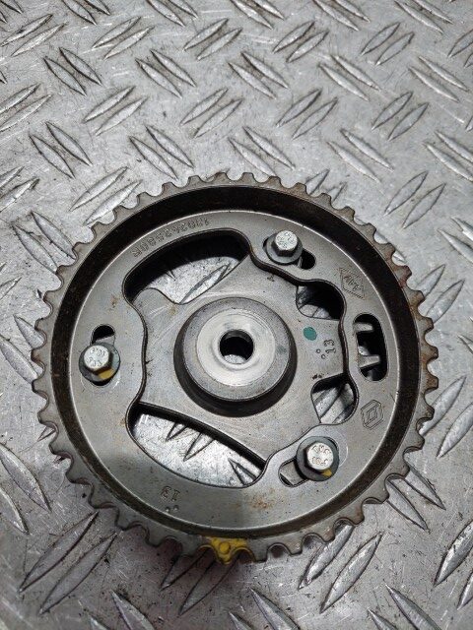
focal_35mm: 25
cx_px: 236
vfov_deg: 69.4
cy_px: 315
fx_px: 455
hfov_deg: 54.9
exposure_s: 1/100
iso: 80
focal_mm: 5.23
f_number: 1.8
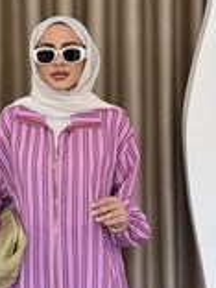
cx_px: 55
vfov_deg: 23.4
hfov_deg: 17.9
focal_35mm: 82
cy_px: 245
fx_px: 682
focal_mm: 6.76
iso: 320
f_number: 1.78
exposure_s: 1/1156
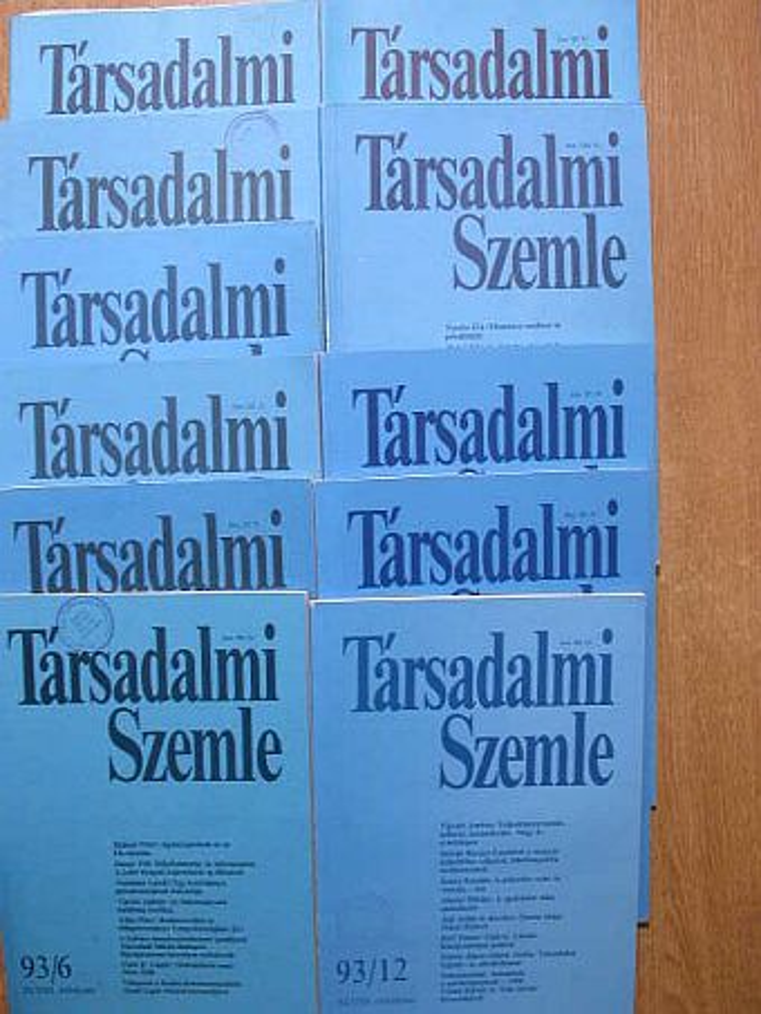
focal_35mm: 38
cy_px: 507
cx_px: 380
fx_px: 1113
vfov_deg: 49.0
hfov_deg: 37.7
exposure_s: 1/82.1
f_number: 3.7
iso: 100
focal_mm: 7.85
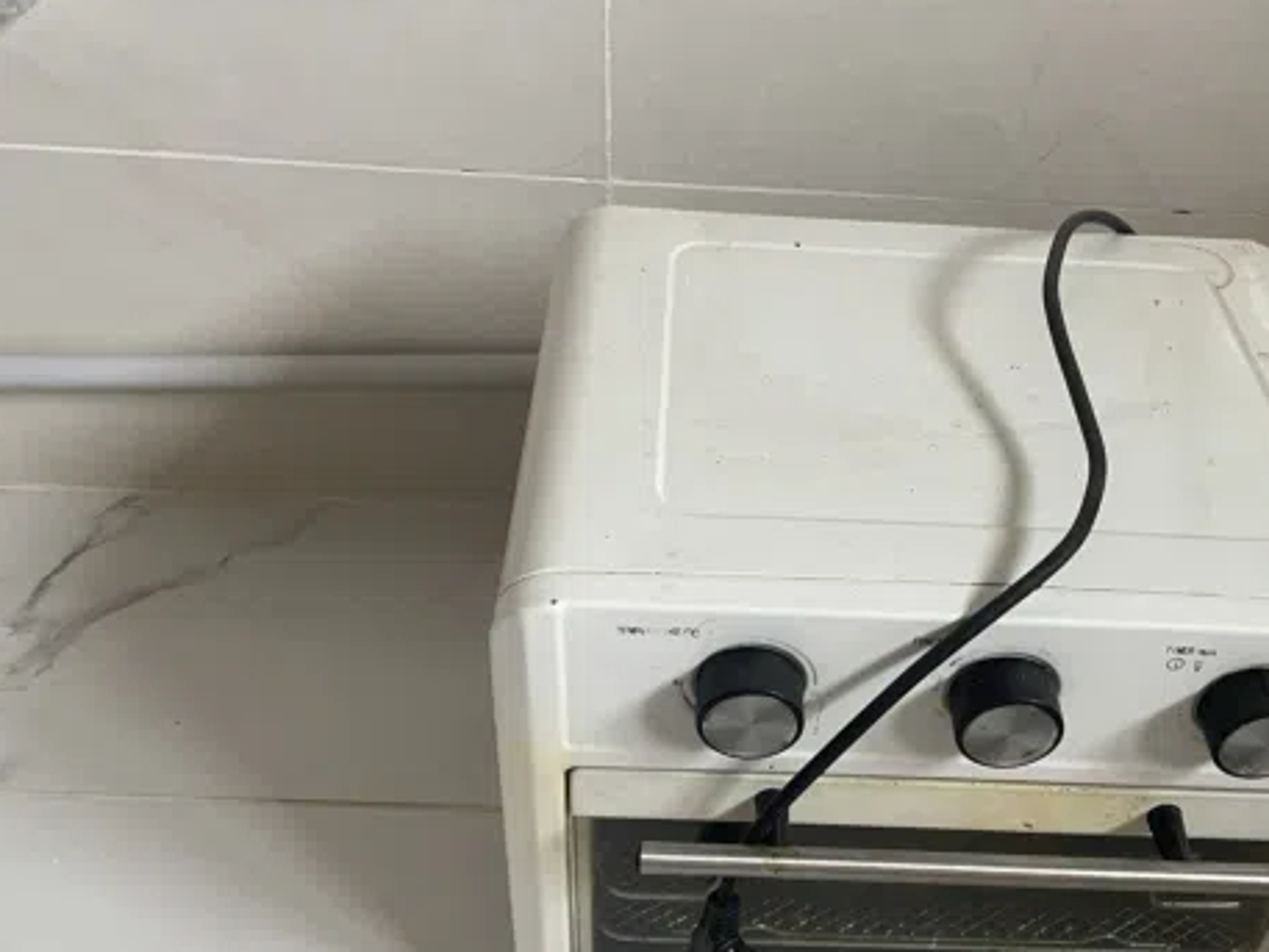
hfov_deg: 52.2
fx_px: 1283
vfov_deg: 40.5
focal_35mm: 35
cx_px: 772
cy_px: 586
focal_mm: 5.1
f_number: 1.6
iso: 160
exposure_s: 1/60
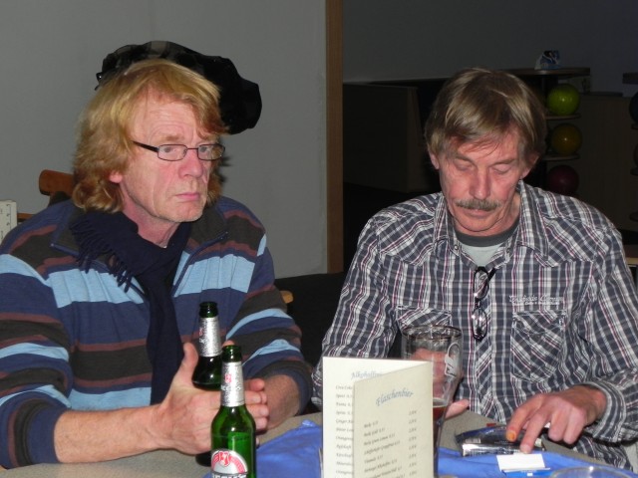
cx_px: 319
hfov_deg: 26.0
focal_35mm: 75
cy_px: 239
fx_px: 1382
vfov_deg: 19.6
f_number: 4
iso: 200
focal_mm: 13.4
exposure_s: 1/30
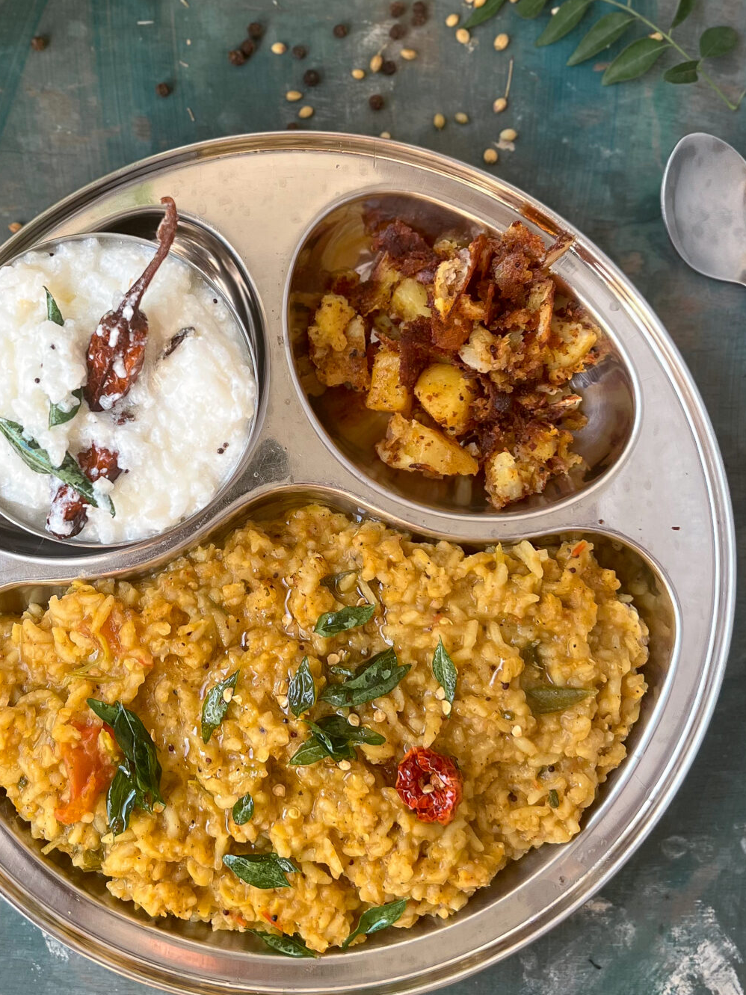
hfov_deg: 35.7
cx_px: 277
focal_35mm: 40
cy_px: 441
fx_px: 1150
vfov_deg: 46.7
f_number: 1.5
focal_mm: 5.7
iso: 100
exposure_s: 1/120
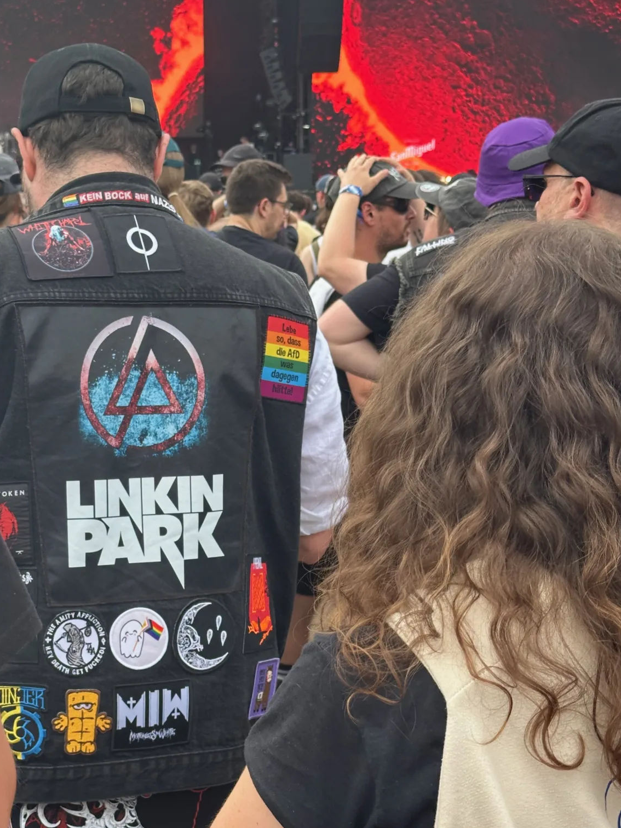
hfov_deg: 22.5
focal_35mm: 65
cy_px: 515
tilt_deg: -11.1
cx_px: 212
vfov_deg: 29.7
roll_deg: +0.9
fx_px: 1555
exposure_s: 1/690
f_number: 1.78
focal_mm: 6.86
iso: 64
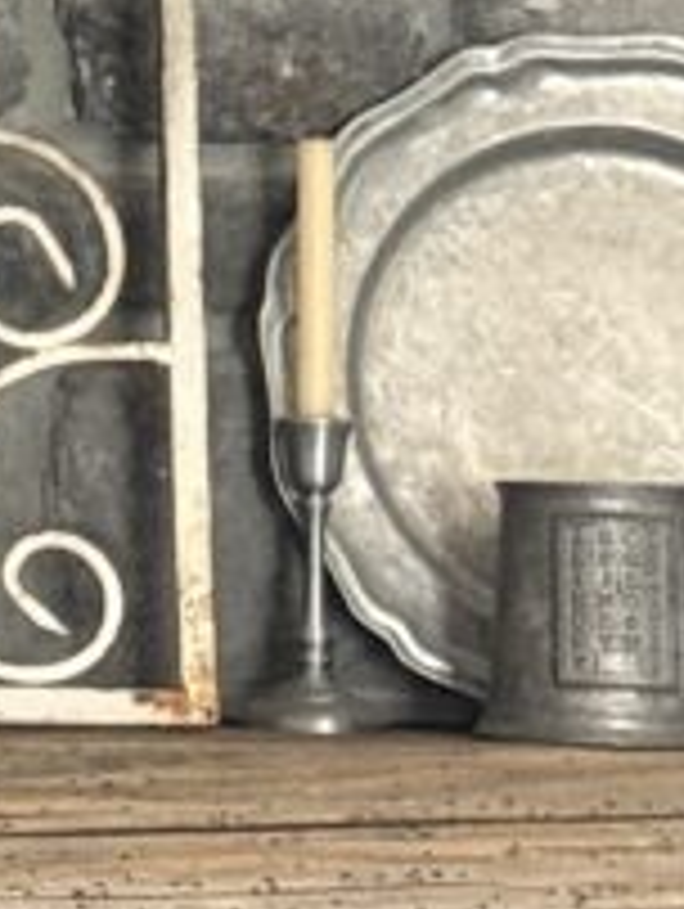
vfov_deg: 8.1
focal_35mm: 243
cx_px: -752
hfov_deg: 6.0
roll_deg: -1.2
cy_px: -130
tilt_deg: +8.4
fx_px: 6389
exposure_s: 1/30
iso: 800
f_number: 1.78
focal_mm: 6.76
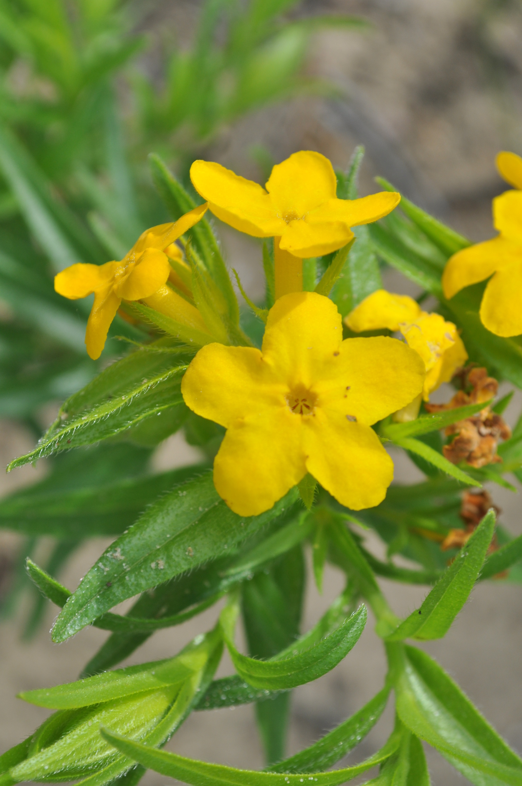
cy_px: 393
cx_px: 261
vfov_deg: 24.6
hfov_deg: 16.5
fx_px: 1799
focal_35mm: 82
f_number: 8
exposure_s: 1/100
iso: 200
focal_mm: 55
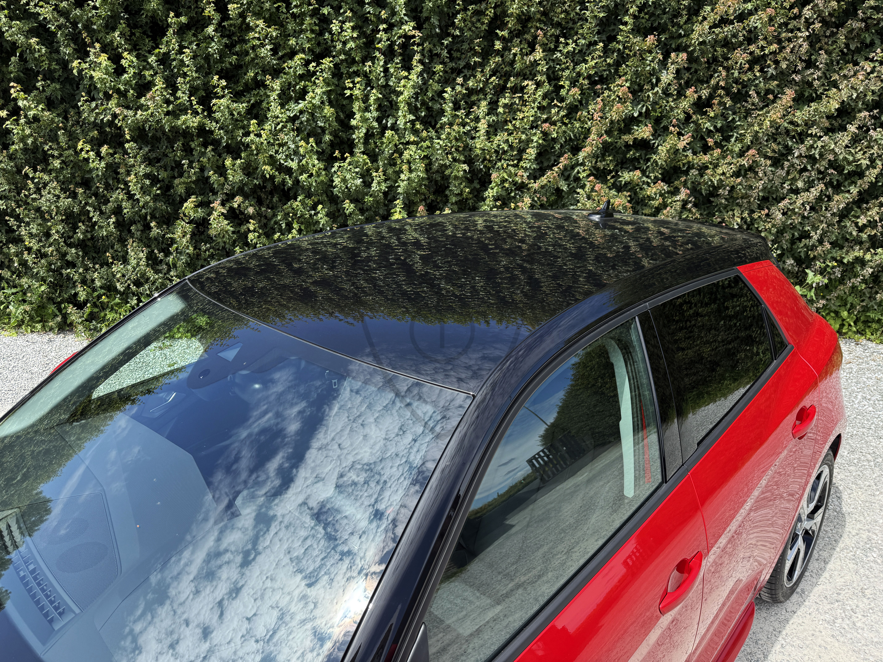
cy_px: 331
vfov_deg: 56.8
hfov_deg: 71.6
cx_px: 442
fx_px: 612
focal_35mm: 24
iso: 100
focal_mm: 6.76
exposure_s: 1/1770
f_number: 1.78
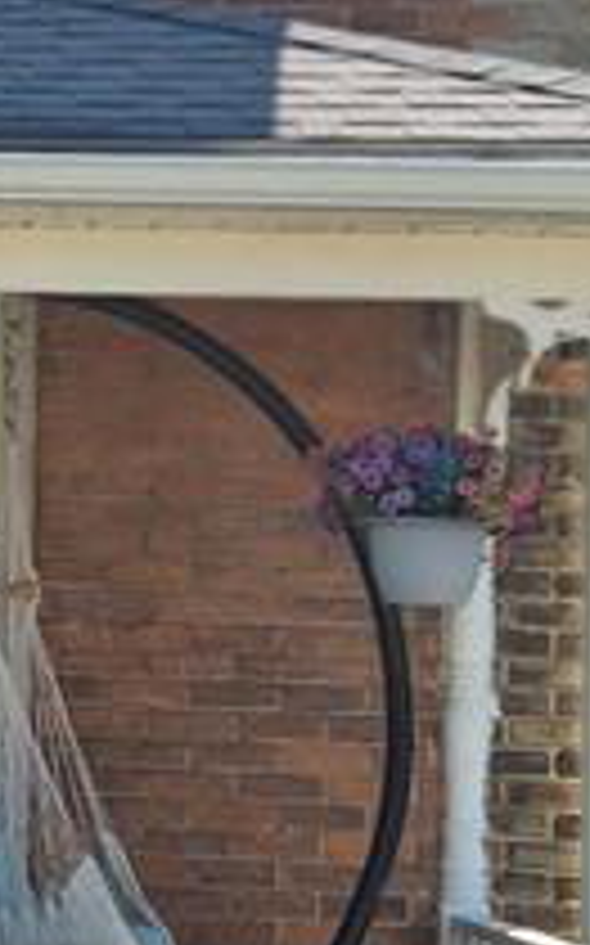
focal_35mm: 119
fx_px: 3066
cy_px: 423
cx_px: -680
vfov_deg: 17.5
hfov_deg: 10.0
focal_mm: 5.4
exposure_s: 1/1628
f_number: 1.8
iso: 25
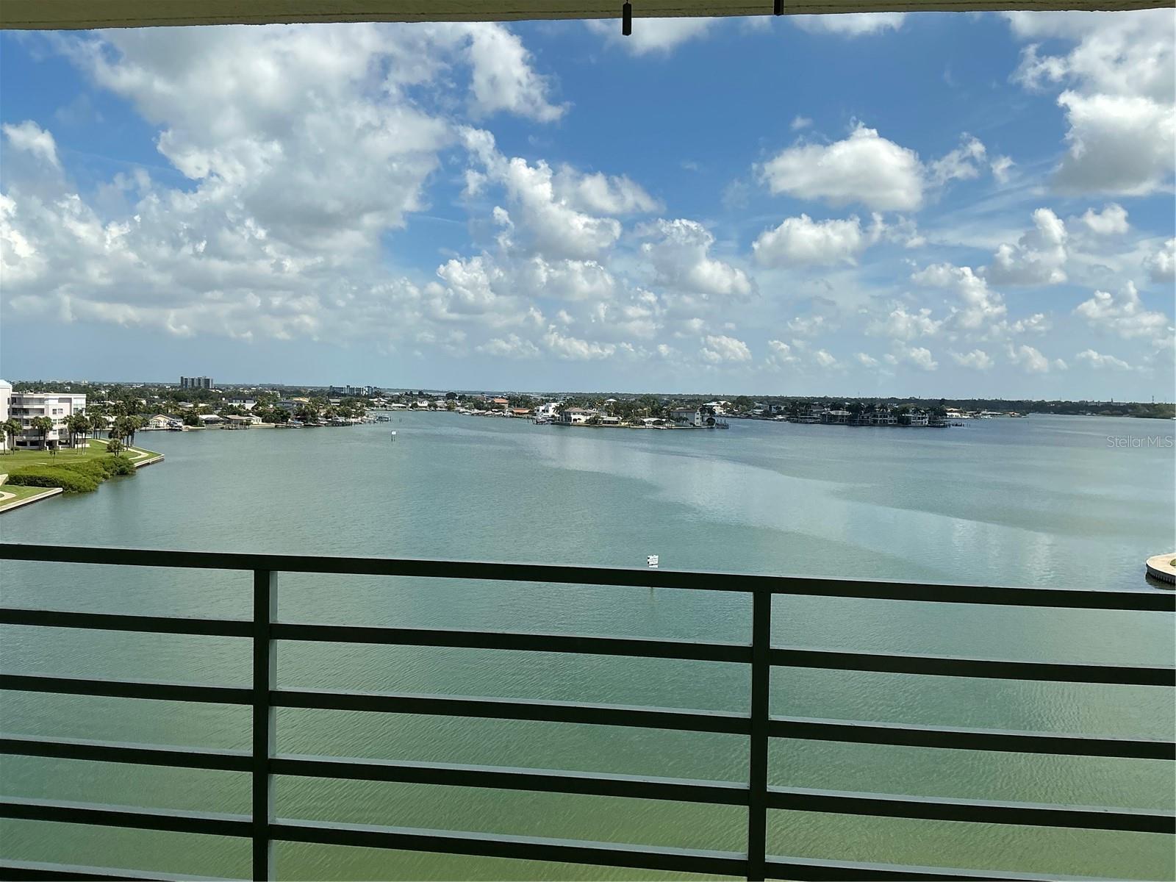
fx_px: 951
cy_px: 441
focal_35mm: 28
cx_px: 588
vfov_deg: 49.7
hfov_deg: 63.4
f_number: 1.8
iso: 25
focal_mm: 3
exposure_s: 1/2320
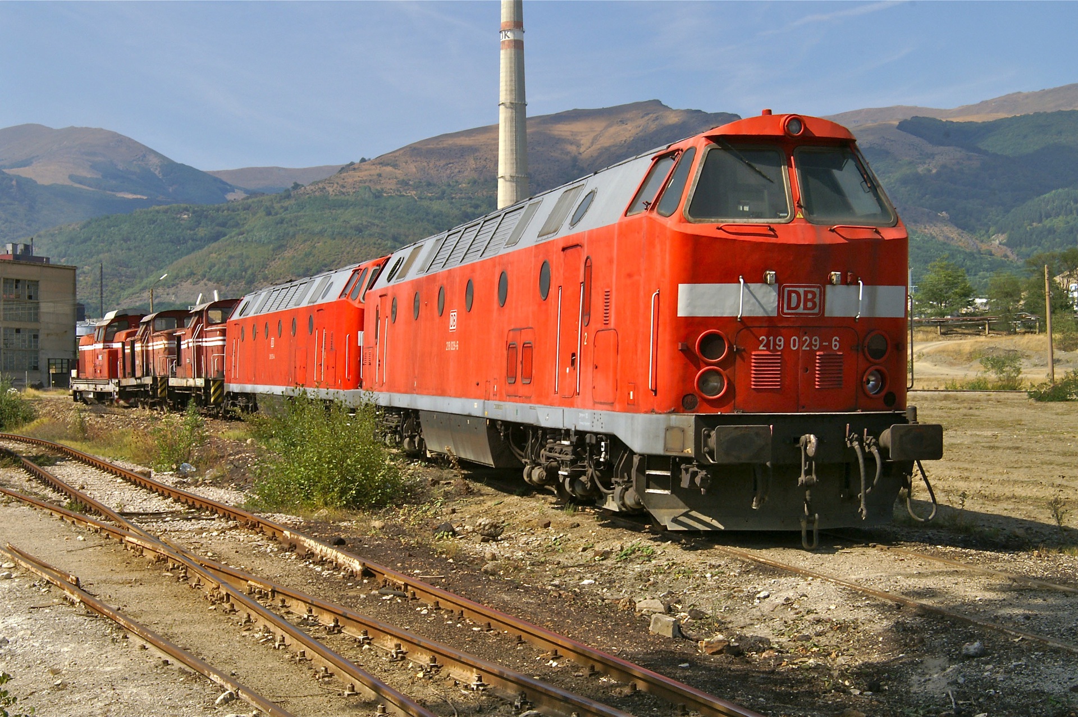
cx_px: 539
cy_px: 358
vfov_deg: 25.7
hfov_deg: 37.9
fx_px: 1571
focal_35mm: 52
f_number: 22
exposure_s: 1/100
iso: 200
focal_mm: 35
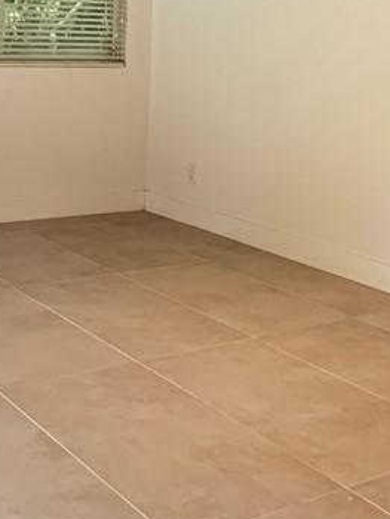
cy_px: 42
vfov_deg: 28.9
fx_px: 960
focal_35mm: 64
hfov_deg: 23.0
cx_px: 191
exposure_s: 1/66
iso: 320
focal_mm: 2.22
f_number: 2.2
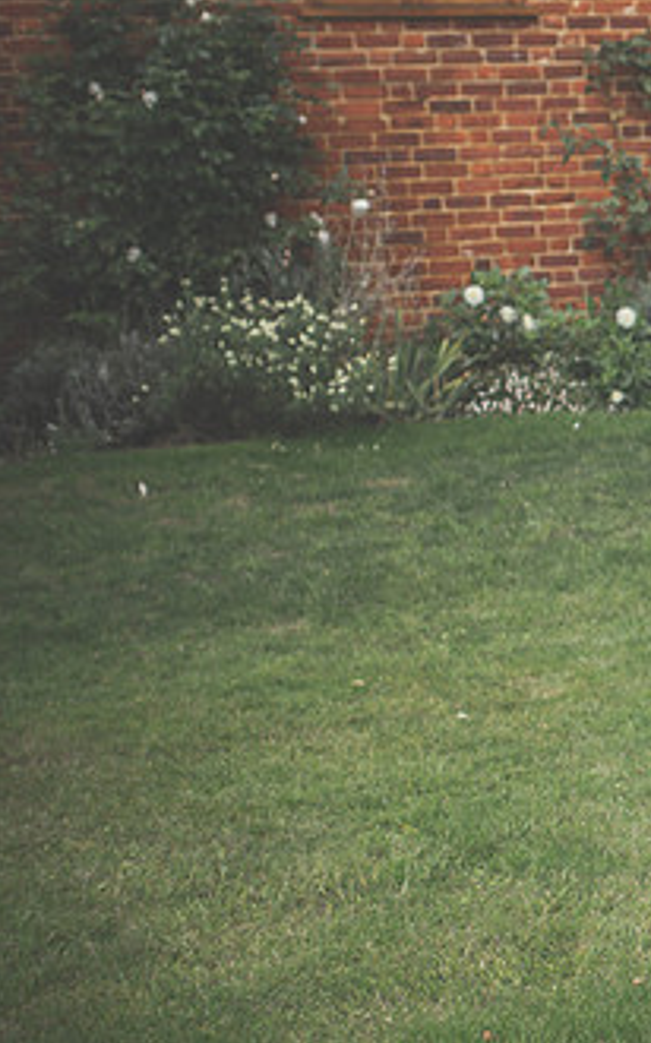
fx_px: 2500
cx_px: 1104
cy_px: 523
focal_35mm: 88
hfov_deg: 13.6
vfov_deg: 23.6
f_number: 2
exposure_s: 1/400
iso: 125
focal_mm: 35
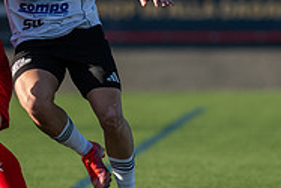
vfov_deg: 1.0
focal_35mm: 1403
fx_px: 10959
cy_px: 10
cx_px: -27
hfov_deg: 1.5
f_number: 3.2
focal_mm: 300
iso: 180
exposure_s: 1/2000
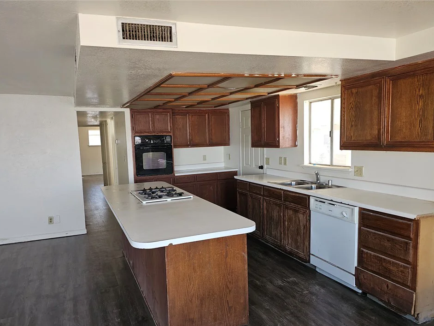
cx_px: 199
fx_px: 314
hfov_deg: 69.3
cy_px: 177
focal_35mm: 25
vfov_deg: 54.8
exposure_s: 1/60
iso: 50
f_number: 1.7
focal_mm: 6.3
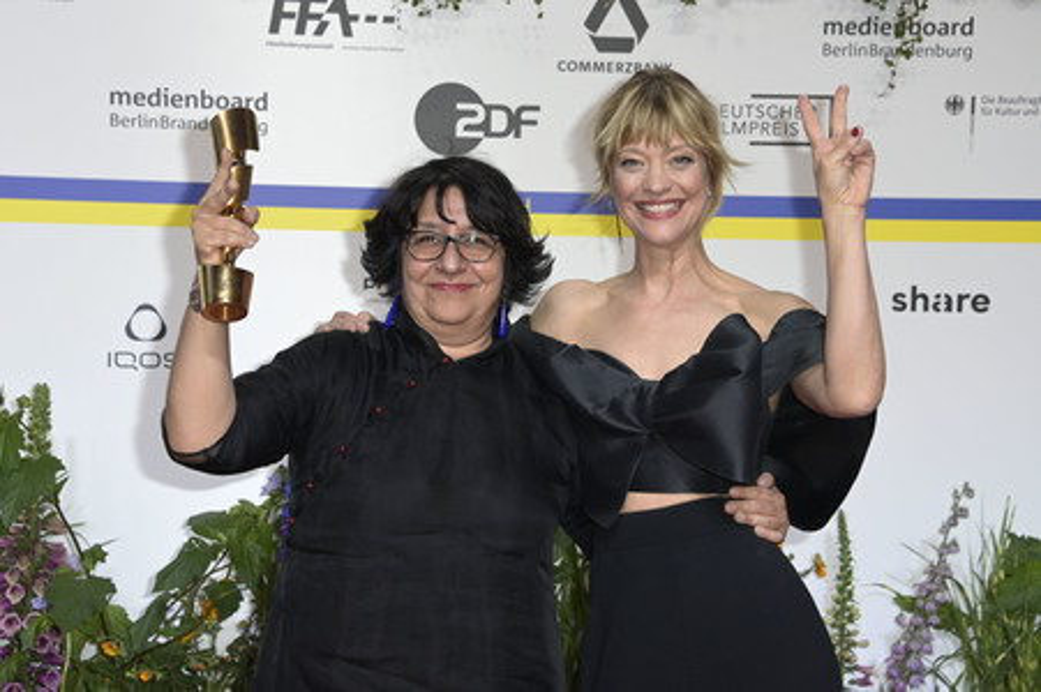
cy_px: 346
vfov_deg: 17.5
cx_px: 520
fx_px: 2254
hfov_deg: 26.0
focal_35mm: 78
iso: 800
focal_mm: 78
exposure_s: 1/250
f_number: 6.3
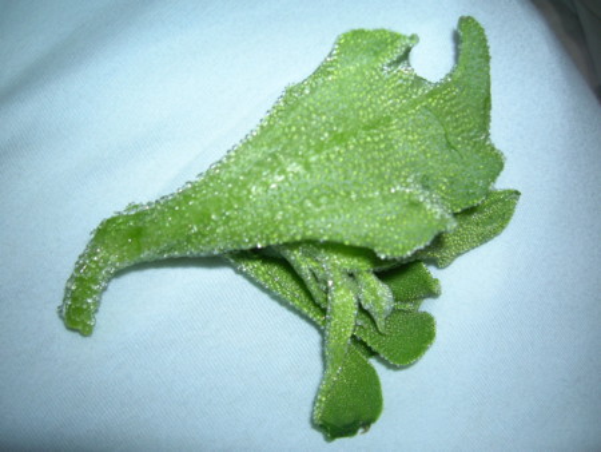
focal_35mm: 34
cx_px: 300
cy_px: 226
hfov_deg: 53.9
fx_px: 591
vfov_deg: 41.8
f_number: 2.9
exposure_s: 1/60.1
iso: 50
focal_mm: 5.7
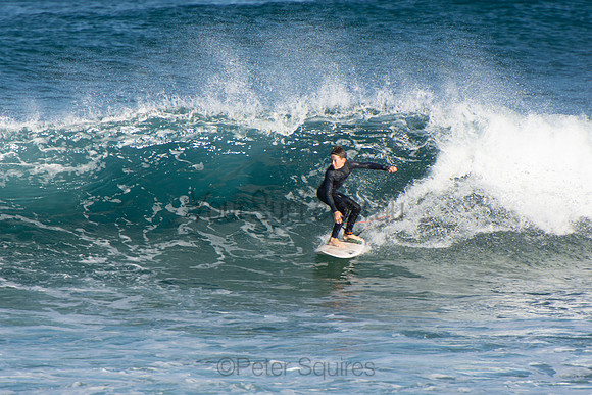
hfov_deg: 3.4
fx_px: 9869
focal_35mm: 600
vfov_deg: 2.3
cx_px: 296
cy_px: 198
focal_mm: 400
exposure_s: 1/1000
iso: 250
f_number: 5.6
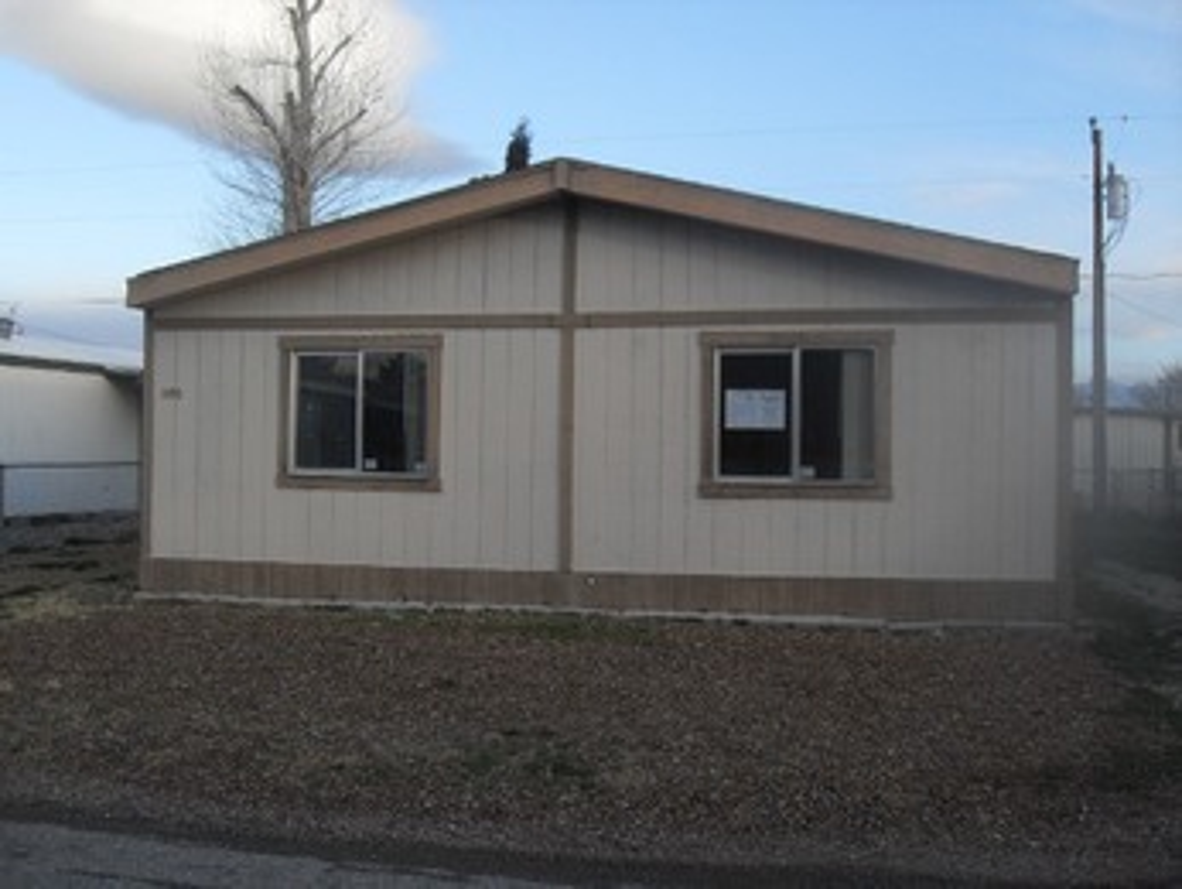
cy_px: 444
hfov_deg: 50.1
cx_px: 591
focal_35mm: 37
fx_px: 1264
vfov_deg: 38.7
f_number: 2.8
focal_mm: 6.3
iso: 80
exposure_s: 1/250
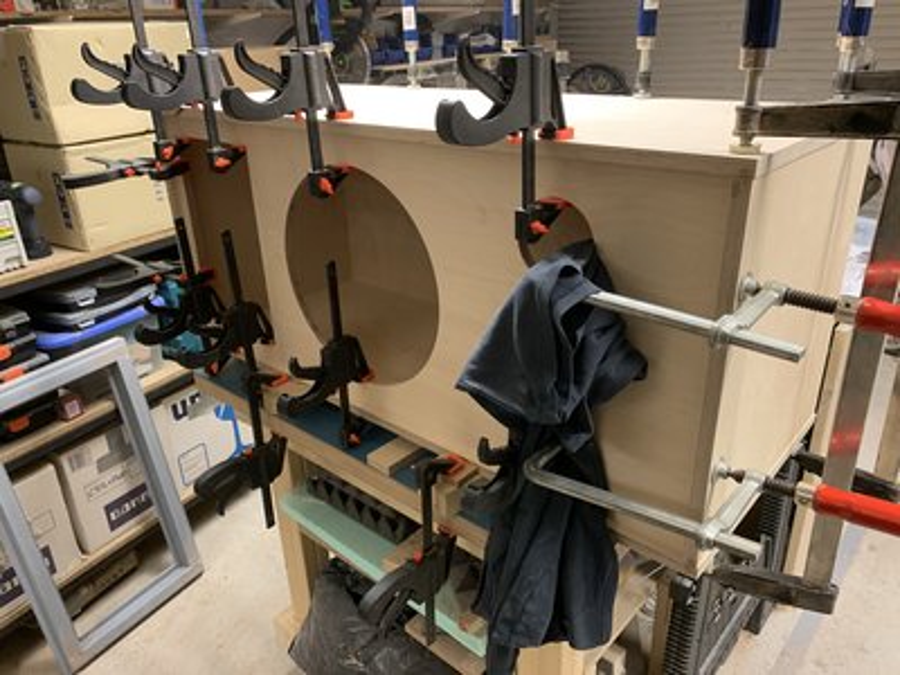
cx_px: 450
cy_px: 338
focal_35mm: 26
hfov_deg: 67.3
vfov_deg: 53.1
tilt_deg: -24.3
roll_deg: +2.3
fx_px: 676
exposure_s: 1/50
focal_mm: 4.25
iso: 250
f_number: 1.8
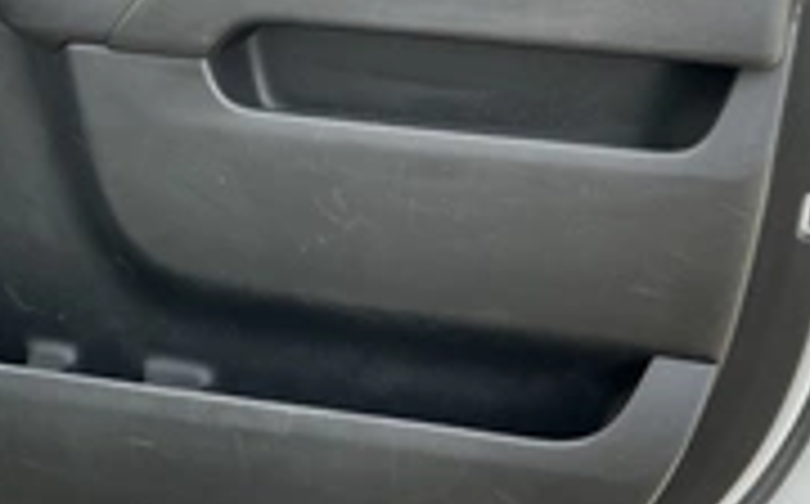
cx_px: 274
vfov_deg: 19.4
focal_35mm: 66
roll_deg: -0.9
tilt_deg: -18.8
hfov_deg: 30.9
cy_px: 81
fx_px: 1455
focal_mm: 3
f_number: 1.8
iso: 20
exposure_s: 1/128
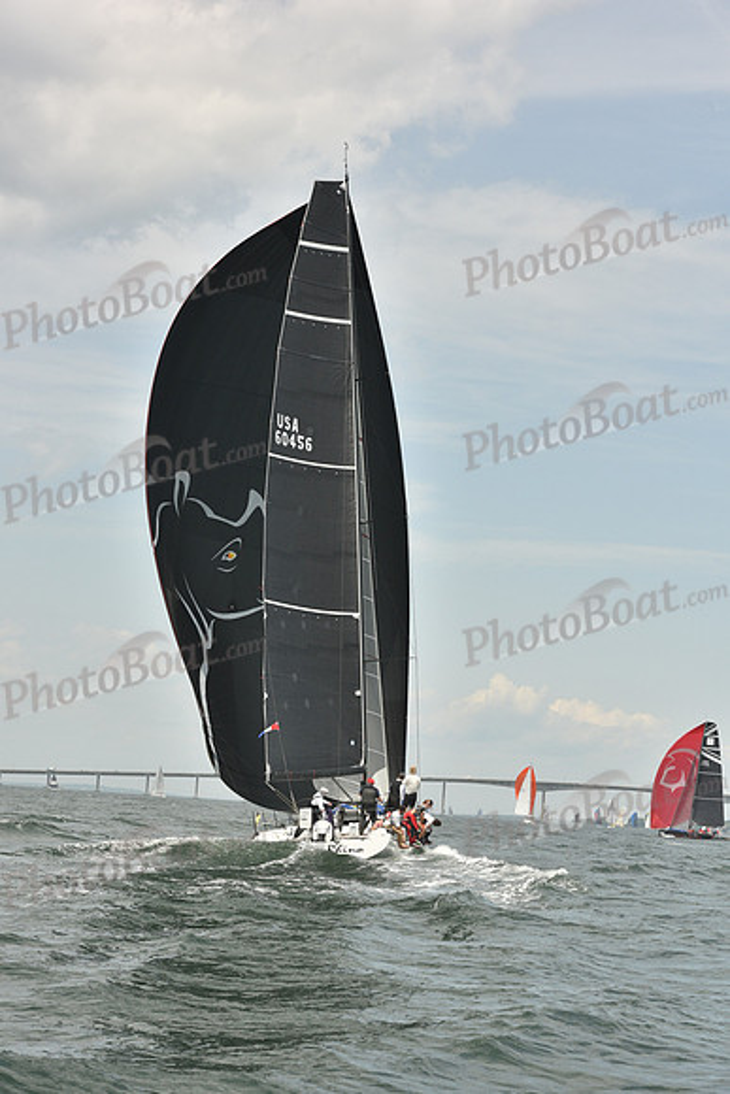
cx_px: 365
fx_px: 2128
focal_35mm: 70
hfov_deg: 19.5
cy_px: 547
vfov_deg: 28.8
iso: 400
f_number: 9
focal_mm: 70
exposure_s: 1/1000
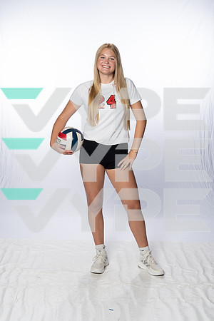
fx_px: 464
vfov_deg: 38.2
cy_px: 160
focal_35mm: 52
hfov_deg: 26.0
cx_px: 107
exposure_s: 1/250
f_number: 8
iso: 640
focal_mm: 52
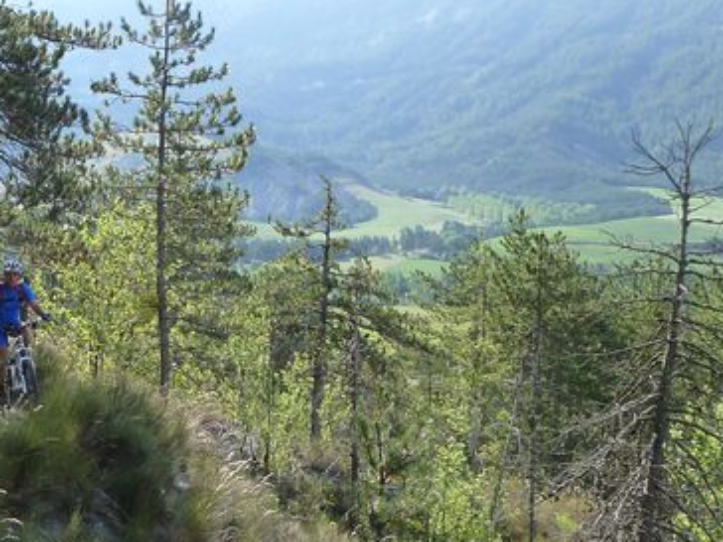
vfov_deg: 26.6
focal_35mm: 55
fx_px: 1149
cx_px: 72
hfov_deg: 33.1
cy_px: 292
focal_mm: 4.1
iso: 125
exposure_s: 1/200
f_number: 4
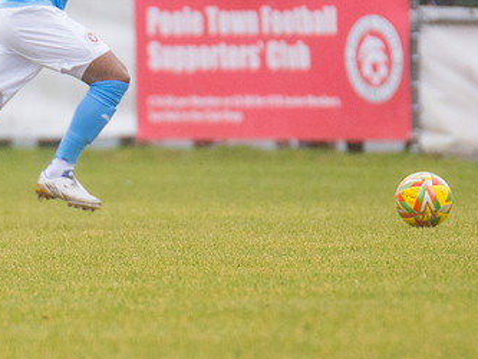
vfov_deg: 1.1
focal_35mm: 1333
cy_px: 52
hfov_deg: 1.5
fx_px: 18414
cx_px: 59
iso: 1250
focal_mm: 380
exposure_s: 1/1600
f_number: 4
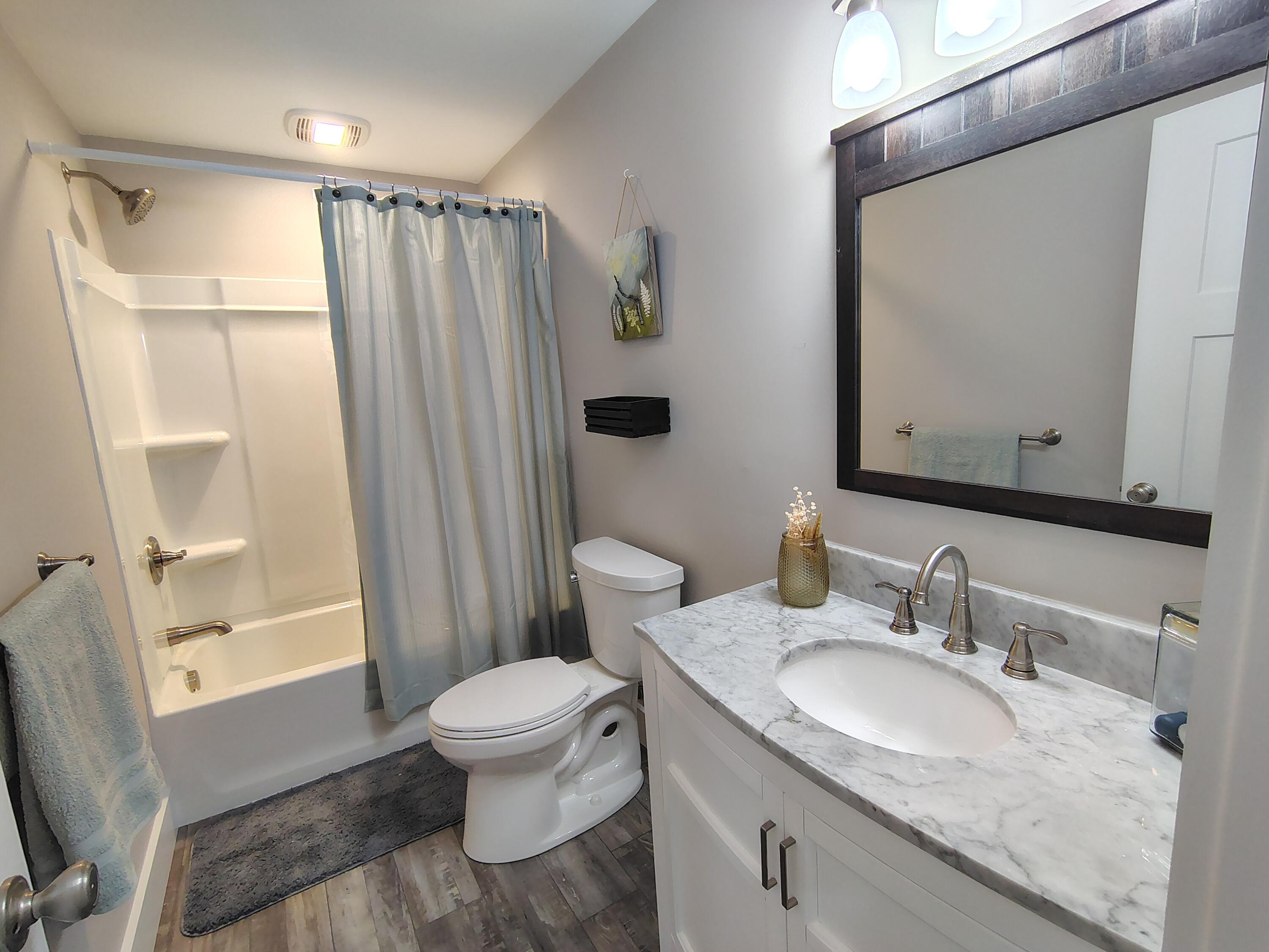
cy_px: 476
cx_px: 634
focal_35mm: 16
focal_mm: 2.13
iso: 408
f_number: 2.2
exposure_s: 1/40
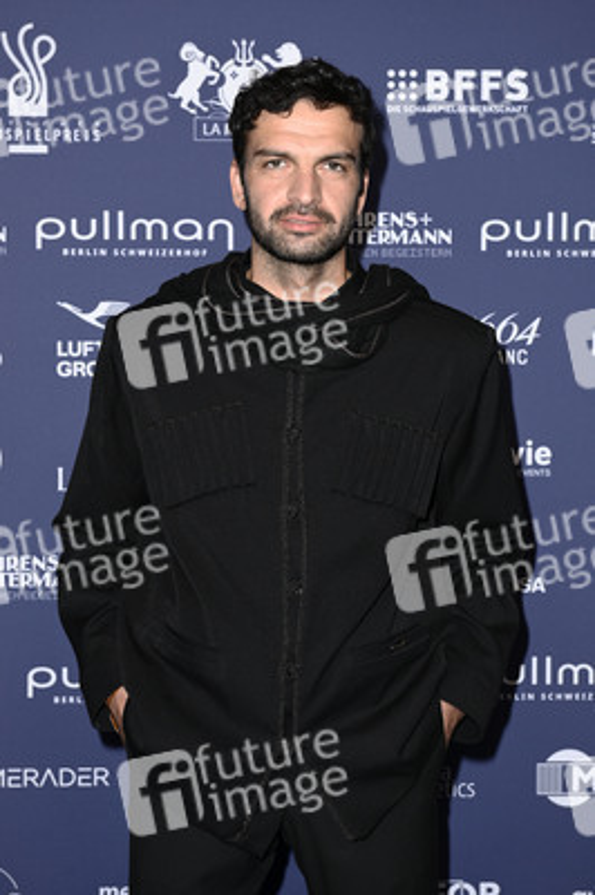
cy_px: 448
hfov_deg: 19.4
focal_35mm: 70
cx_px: 298
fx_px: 1738
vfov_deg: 28.9
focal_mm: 70
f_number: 5.6
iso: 400
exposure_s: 1/250
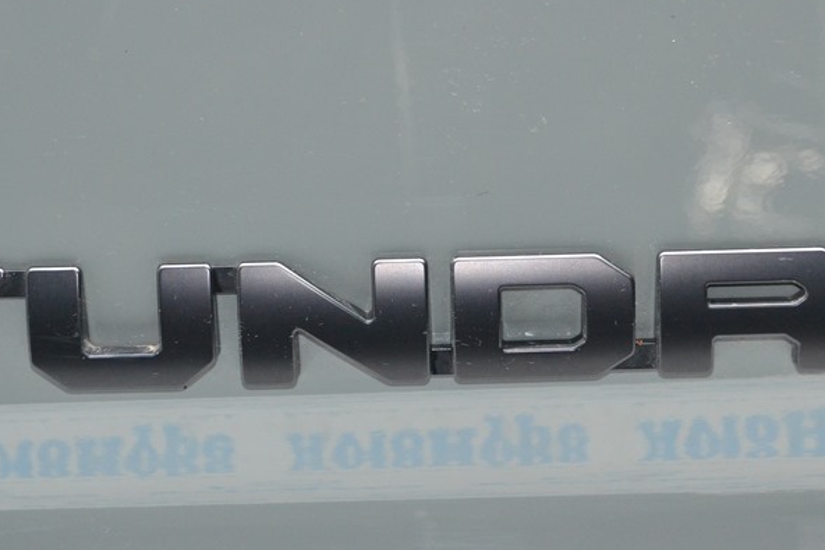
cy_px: 211
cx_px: 447
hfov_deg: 22.4
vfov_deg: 15.0
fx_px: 2083
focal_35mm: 91
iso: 1600
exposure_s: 1/60
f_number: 5
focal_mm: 35
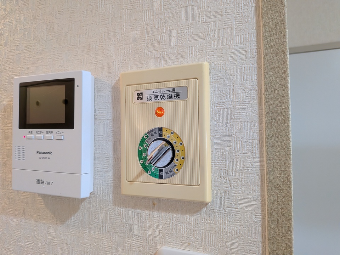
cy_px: 128
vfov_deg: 56.8
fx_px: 236
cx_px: 170
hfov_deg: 71.6
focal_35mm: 24
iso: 253
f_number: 1.7
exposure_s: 1/100
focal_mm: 4.53
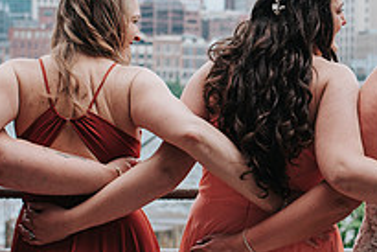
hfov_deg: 19.1
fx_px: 1100
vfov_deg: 13.1
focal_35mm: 105
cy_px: 129
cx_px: 335
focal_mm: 35
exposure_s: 1/800
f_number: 3.2
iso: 160
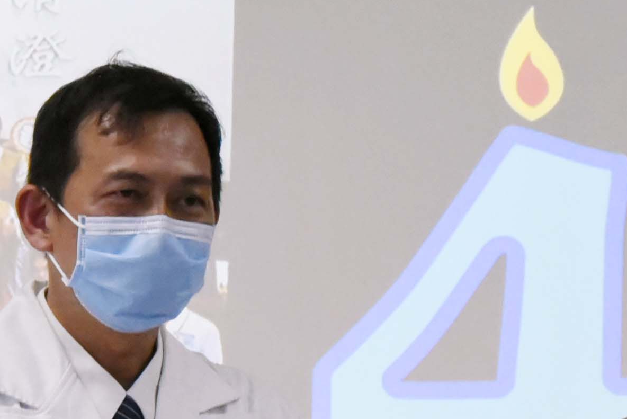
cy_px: 356
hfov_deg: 10.6
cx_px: 42
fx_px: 3363
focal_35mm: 193
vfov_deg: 7.1
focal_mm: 38
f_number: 9
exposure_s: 1/320
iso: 6400
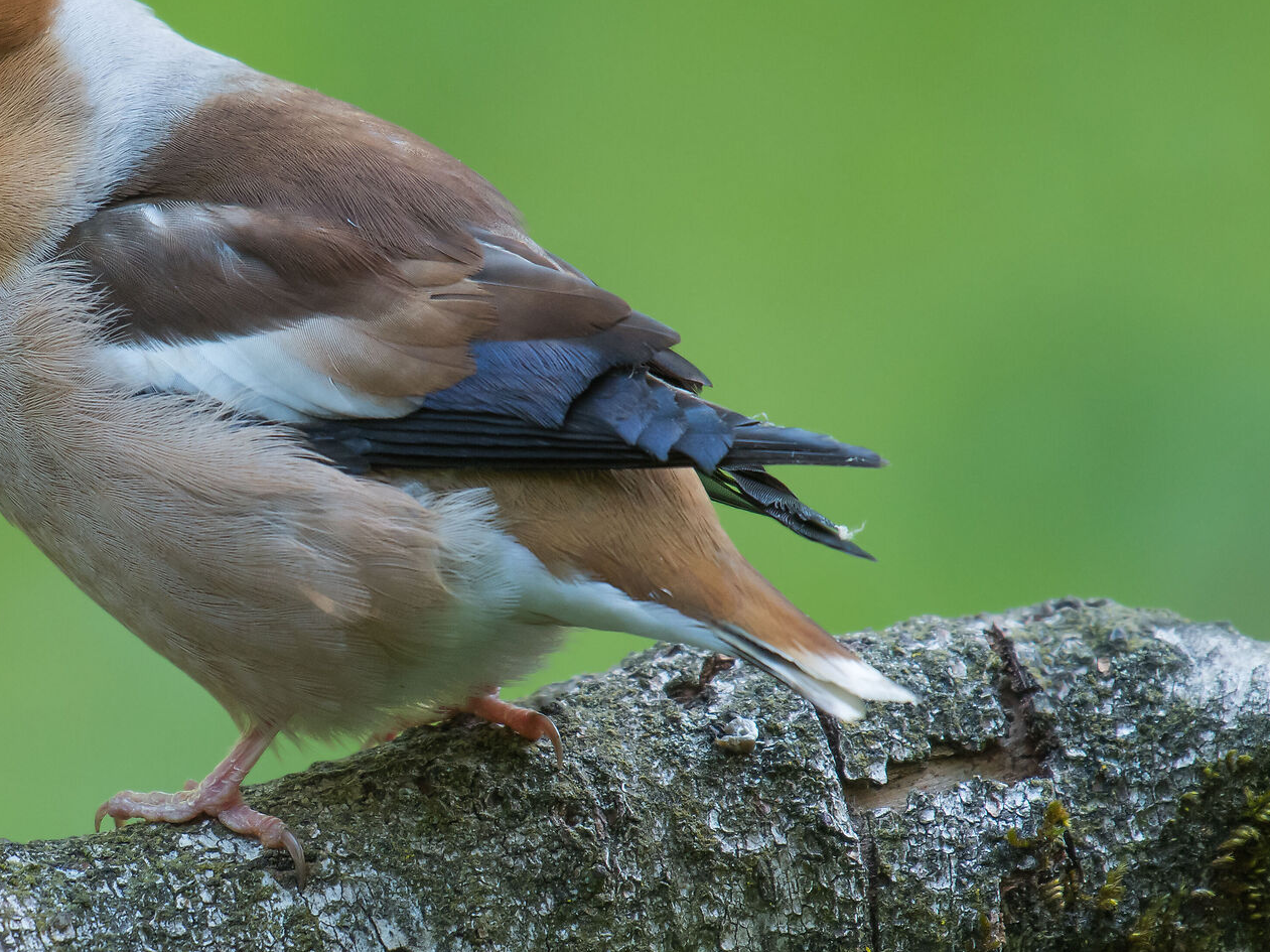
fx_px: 48341
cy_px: 520
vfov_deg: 1.1
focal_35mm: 1318
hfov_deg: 1.5
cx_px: 165
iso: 1000
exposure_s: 1/80
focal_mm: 480
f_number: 5.6
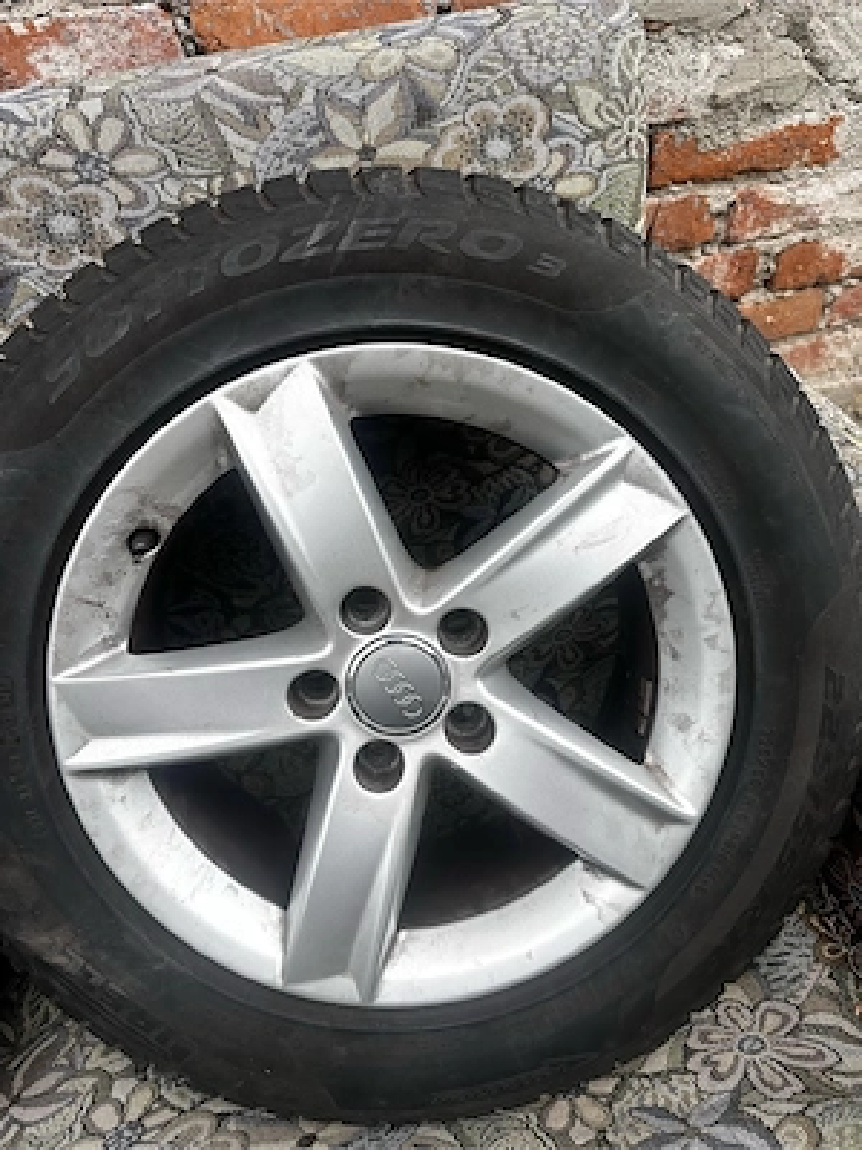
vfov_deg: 71.6
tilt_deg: -44.5
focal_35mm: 24
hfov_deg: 56.8
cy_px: 575
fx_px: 797
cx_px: 431
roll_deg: +7.3
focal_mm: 6.86
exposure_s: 1/734
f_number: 1.78
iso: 80
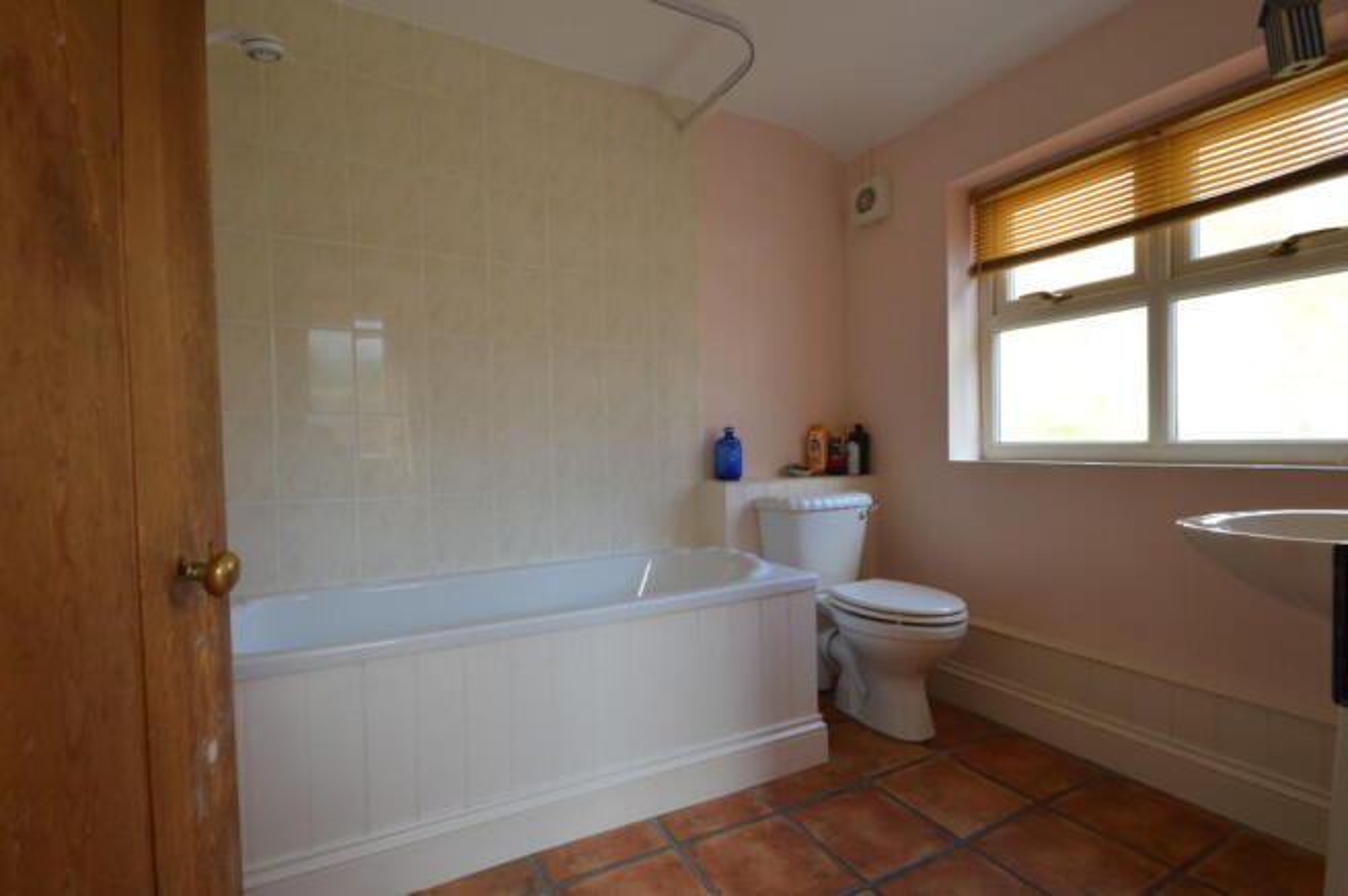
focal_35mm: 16
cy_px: 448
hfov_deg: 95.0
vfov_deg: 71.9
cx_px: 674
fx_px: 617
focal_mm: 11
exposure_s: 1/2.5
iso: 100
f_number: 18
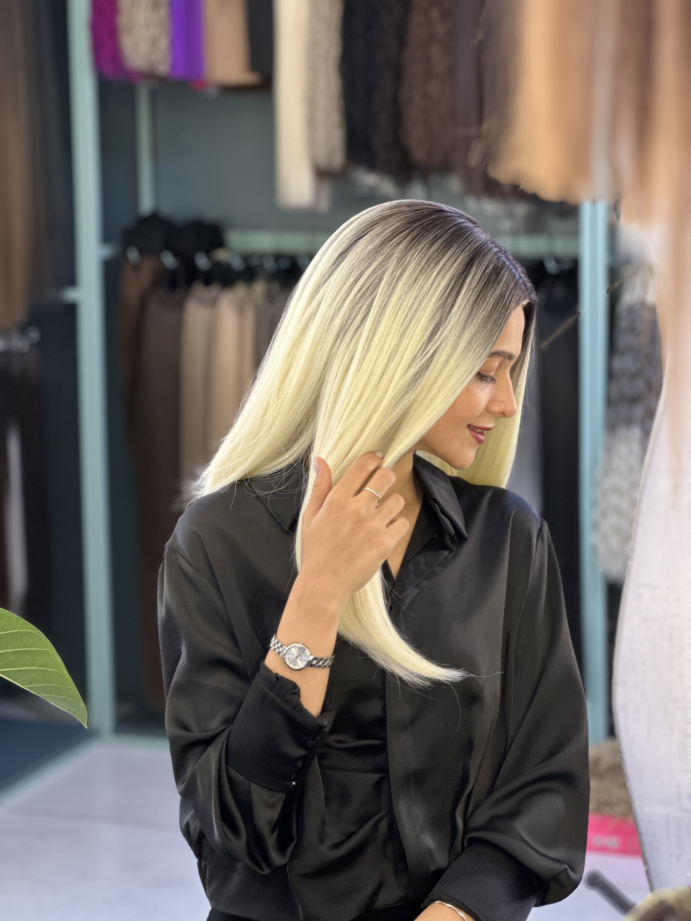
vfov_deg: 25.3
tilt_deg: -7.6
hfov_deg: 19.1
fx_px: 2049
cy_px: 460
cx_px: 346
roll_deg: +0.3
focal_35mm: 77
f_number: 2.8
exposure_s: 1/33
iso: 125
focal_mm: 9
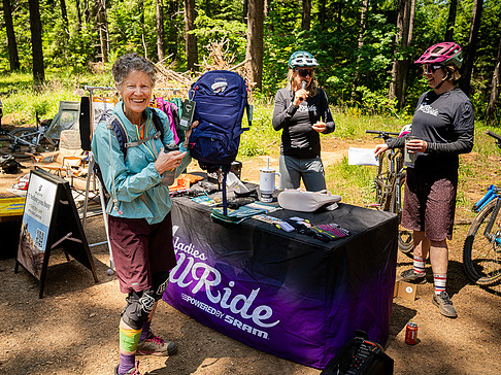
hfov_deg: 58.4
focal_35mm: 31
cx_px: 246
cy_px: 192
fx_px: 448
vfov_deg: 45.4
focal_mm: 24
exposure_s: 1/200
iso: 200
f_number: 4.5
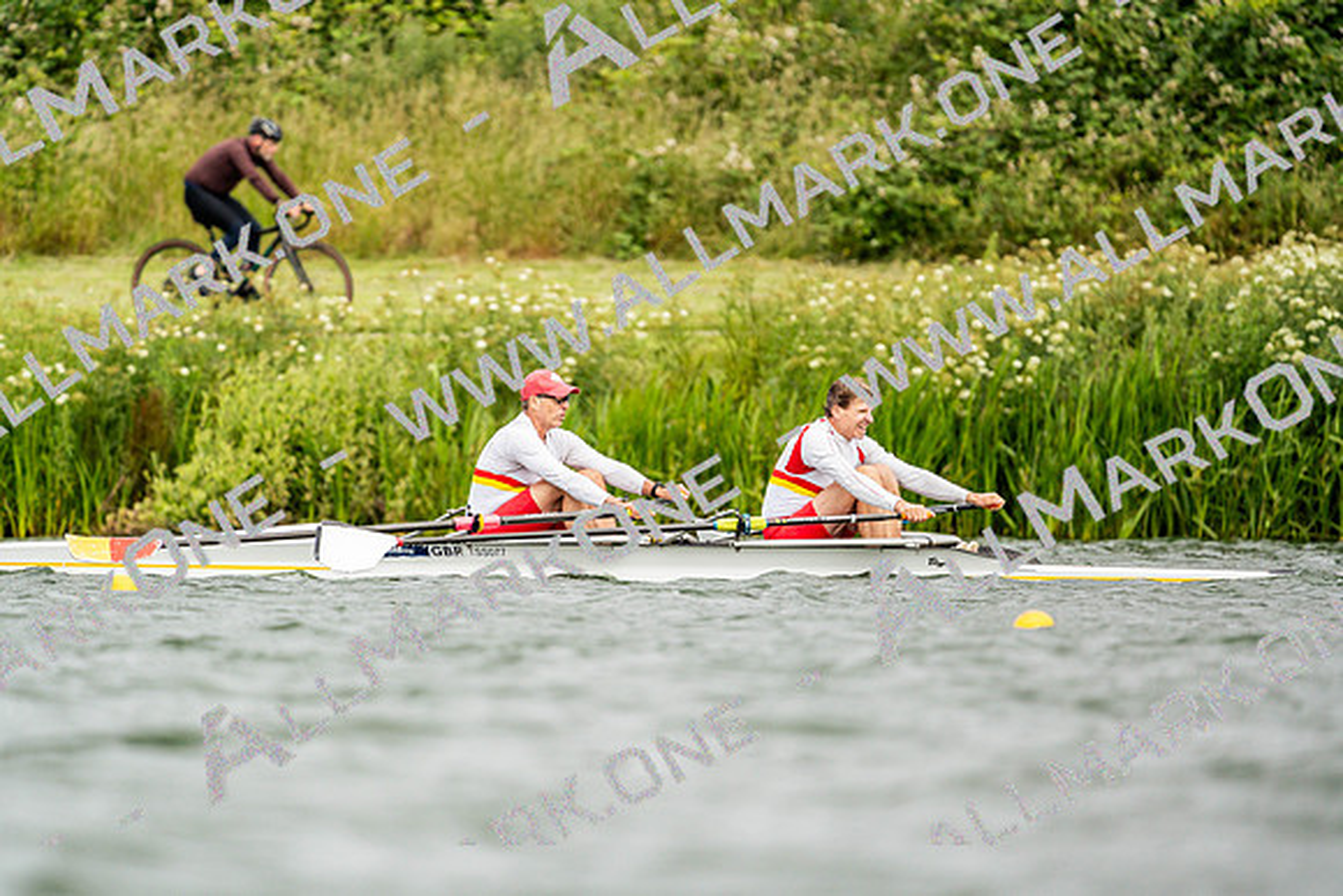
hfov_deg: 3.4
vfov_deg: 2.3
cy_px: 448
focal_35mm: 600
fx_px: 22388
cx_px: 672
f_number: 6.3
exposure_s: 1/2000
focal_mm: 600
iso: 640
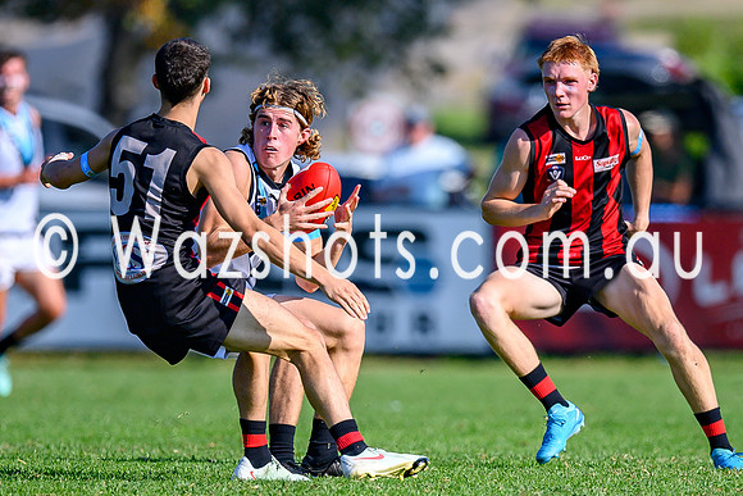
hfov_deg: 1.8
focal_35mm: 1155
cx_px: 423
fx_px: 23838
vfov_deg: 1.2
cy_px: 320
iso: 280
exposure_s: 1/2500
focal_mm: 500
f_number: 4
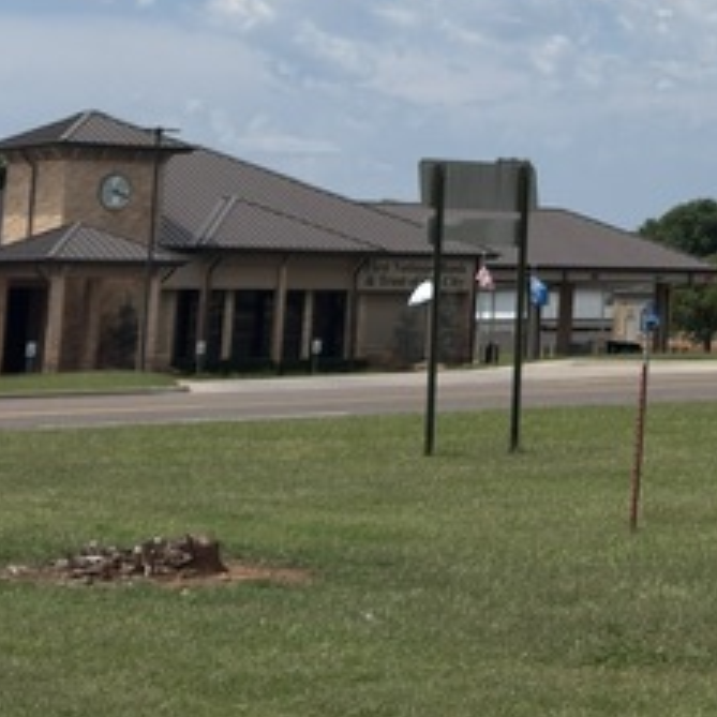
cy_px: -305
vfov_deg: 13.2
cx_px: 1010
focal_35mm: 126
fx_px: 2953
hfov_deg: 13.2
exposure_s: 1/9615
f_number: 1.78
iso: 64
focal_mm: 6.76
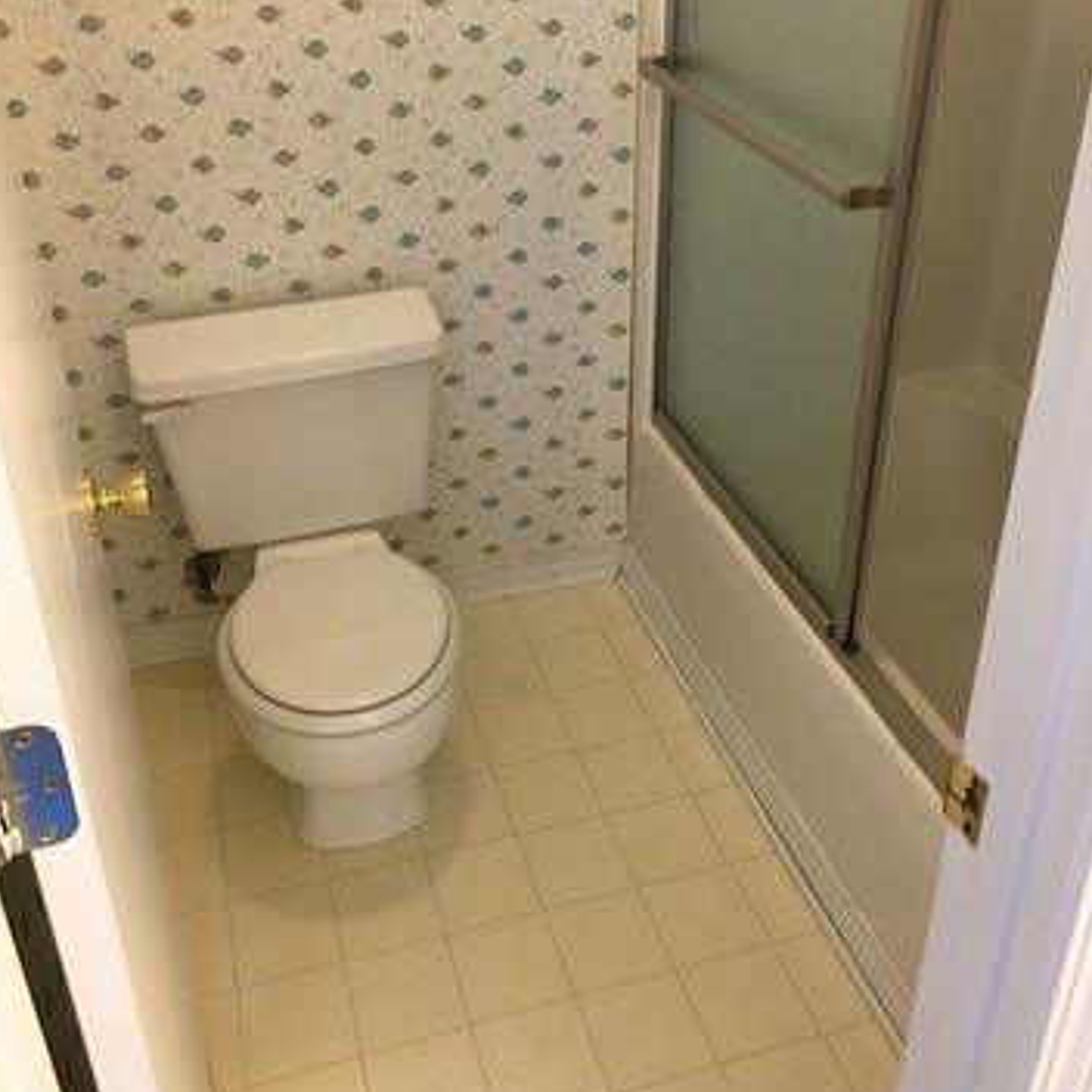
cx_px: 540
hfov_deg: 47.2
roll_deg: +0.5
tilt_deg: -26.3
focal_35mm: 35
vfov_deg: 46.8
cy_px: 416
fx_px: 1249
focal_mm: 4.15
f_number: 2.2
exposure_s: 1/15
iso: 64
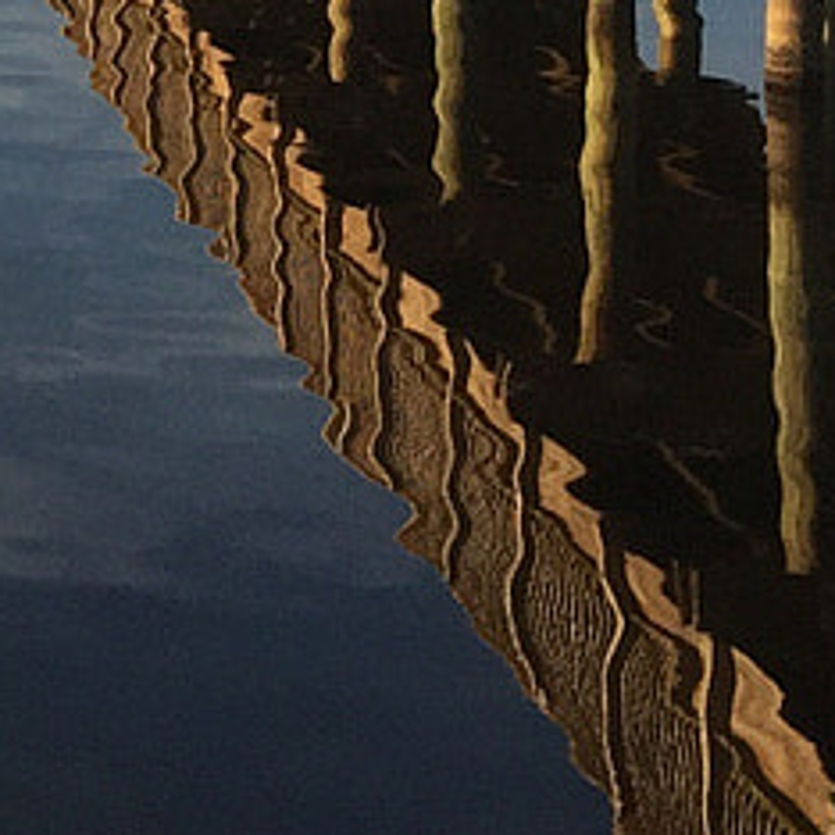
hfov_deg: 8.9
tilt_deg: -2.0
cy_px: -714
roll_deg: -0.9
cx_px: -1263
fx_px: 4776
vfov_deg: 9.5
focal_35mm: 175
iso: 32
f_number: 2.2
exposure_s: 1/842
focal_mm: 4.15
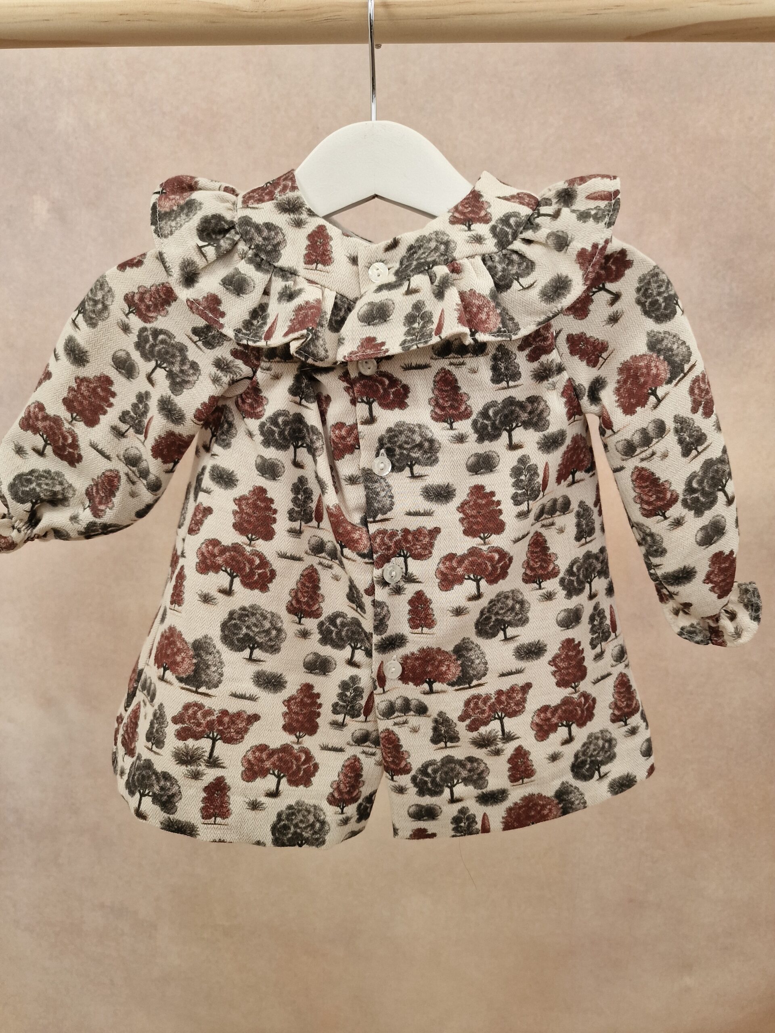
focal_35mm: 23
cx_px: 388
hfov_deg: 58.9
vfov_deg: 73.9
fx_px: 687
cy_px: 516
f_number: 1.8
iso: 50
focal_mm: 6.4
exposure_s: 1/120
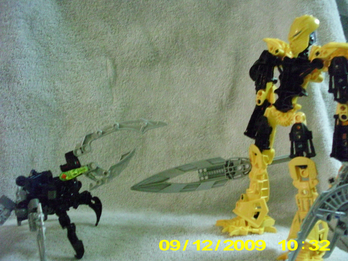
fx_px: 382
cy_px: 130
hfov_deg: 49.0
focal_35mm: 38
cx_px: 174
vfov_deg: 37.7
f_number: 3.1
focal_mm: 6.3
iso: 1600
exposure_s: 1/18
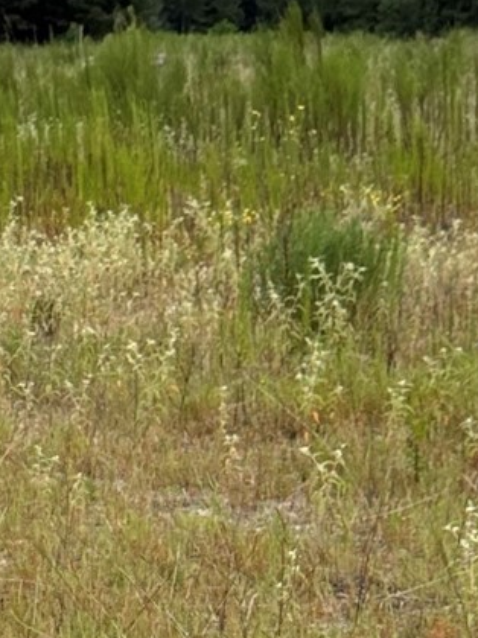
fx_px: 3242
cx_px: -378
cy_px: 871
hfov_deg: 8.1
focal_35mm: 176
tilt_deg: -13.6
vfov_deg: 10.9
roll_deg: +0.7
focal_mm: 6.76
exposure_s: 1/2865
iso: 100
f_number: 1.78
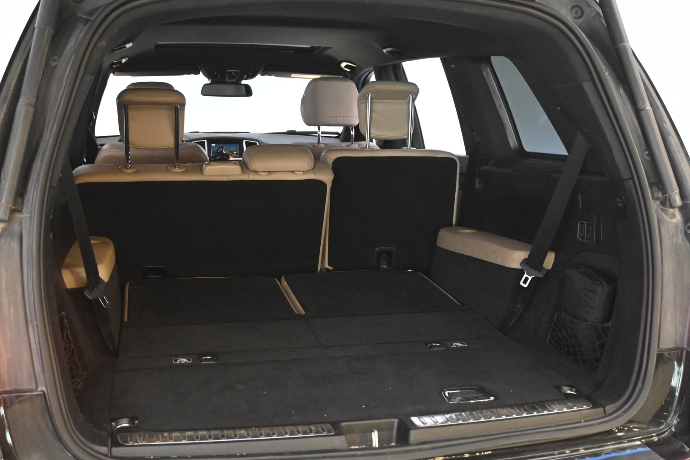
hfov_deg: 45.0
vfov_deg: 30.8
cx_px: 345
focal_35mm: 44
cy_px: 230
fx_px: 834
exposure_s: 1/50
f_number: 4.8
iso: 5600
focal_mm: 29
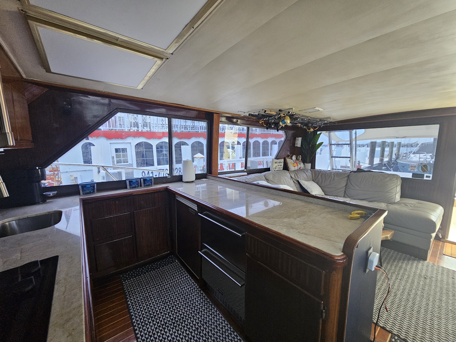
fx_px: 171
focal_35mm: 13
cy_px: 171
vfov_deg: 89.9
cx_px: 228
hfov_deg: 106.2
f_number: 2.2
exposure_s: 1/40
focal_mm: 2.2
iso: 320
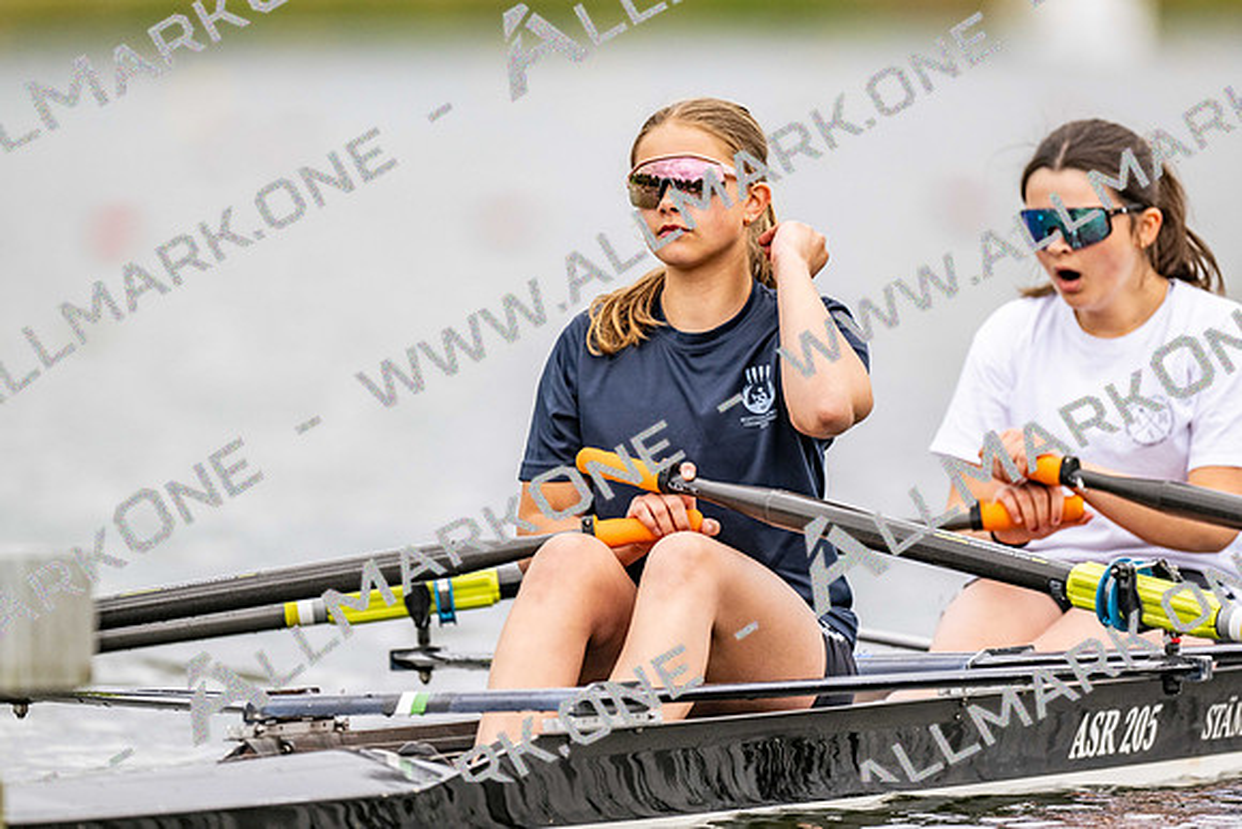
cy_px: 414
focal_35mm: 600
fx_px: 20704
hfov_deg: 3.4
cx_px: 621
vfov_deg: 2.3
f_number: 4
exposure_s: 1/2500
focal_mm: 600
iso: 720
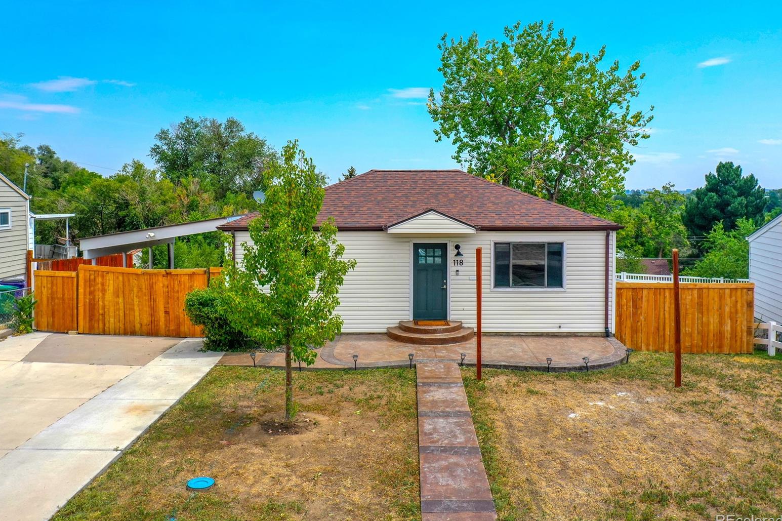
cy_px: 261
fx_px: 630
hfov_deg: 63.7
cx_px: 393
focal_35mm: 29
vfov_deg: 44.9
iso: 100
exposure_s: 1/500
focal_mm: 10.26
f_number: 5.6
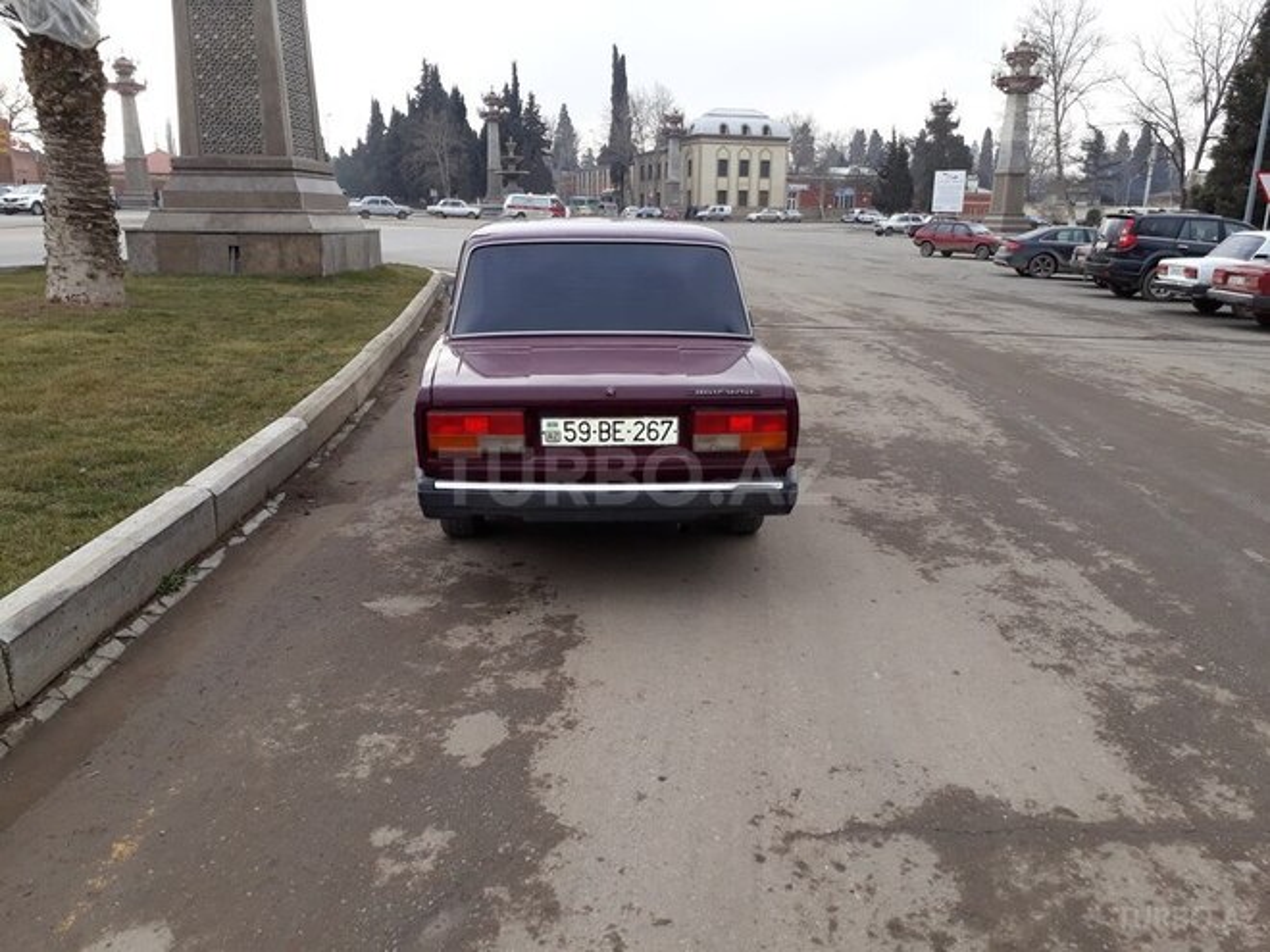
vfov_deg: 51.4
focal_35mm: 27
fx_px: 991
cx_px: 635
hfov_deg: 65.3
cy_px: 476
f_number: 1.9
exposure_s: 1/285
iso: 40
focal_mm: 3.6
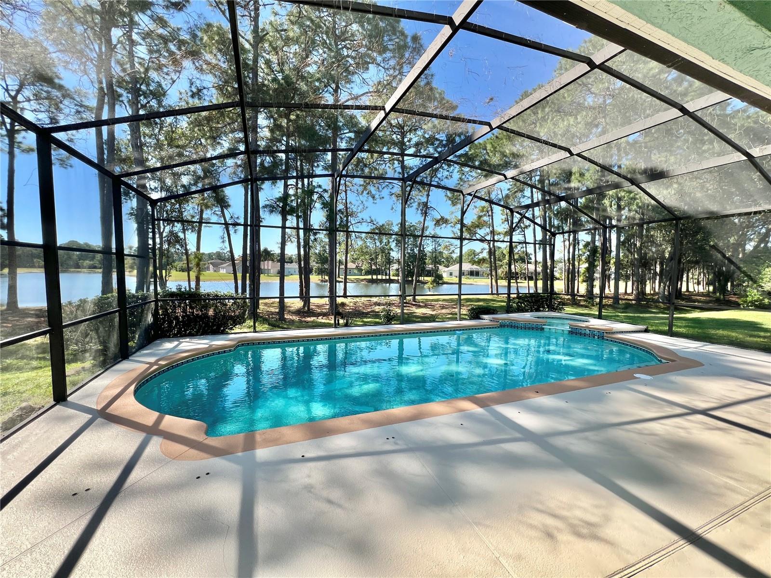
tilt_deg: -3.2
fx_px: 290
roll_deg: -1.3
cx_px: 386
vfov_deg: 89.9
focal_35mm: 13
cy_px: 289
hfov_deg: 106.2
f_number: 1.8
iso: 32
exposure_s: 1/431
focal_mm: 1.57
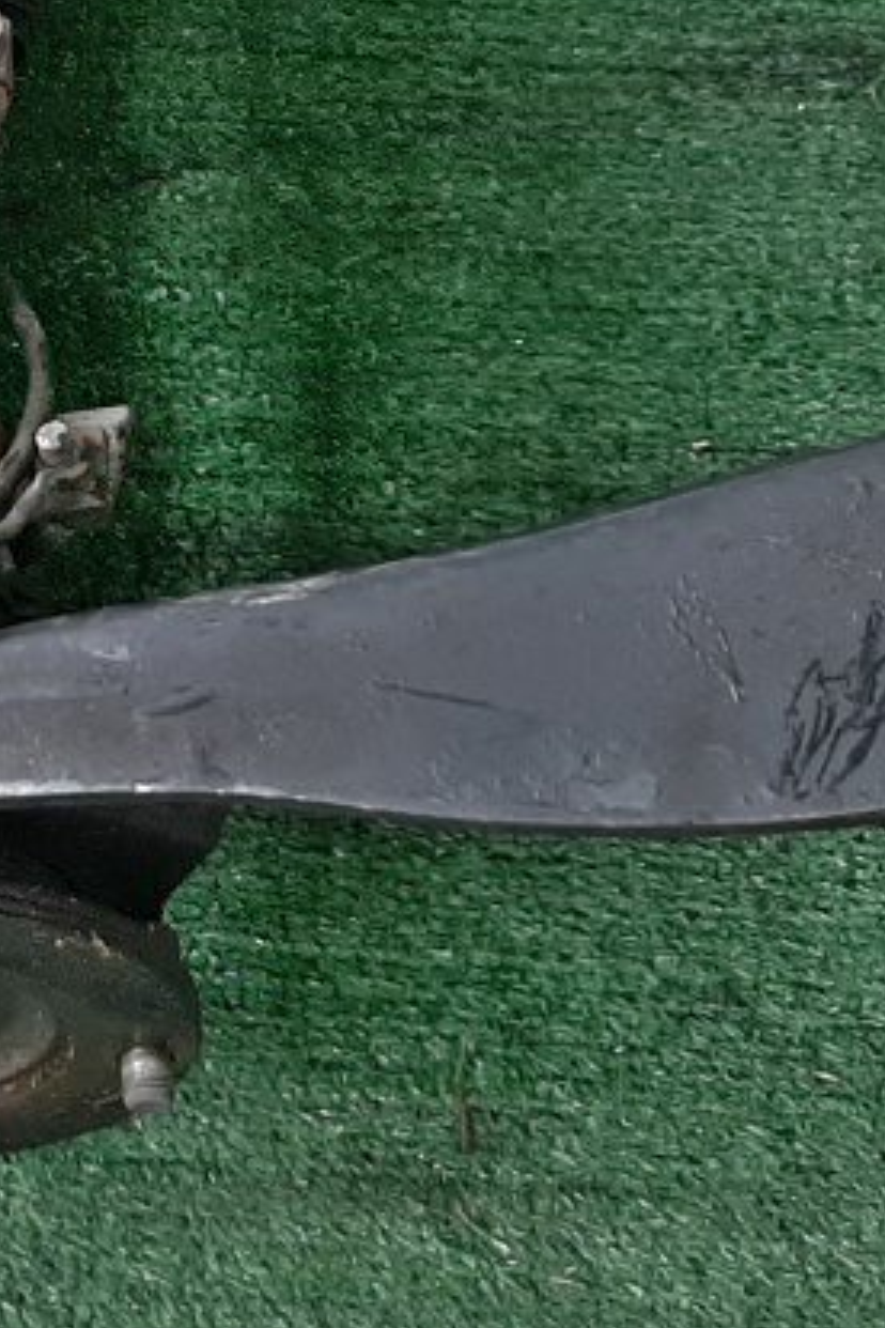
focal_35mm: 94
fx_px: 3466
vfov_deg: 21.6
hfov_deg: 13.9
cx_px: -333
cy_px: 433
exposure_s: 1/50
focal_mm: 3.93
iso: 65
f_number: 1.7
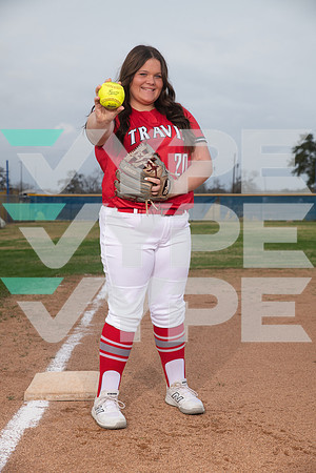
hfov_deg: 23.4
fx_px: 764
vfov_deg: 34.5
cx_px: 158
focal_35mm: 58
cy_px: 236
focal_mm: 58
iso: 200
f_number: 6.3
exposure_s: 1/400
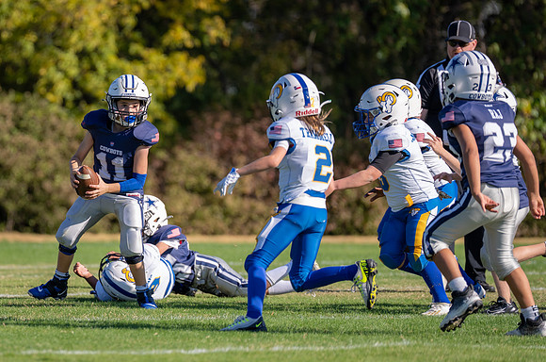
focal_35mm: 329
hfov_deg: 6.3
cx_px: 104
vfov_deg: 4.2
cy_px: 186
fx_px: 4979
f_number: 2.8
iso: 100
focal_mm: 200
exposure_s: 1/1600
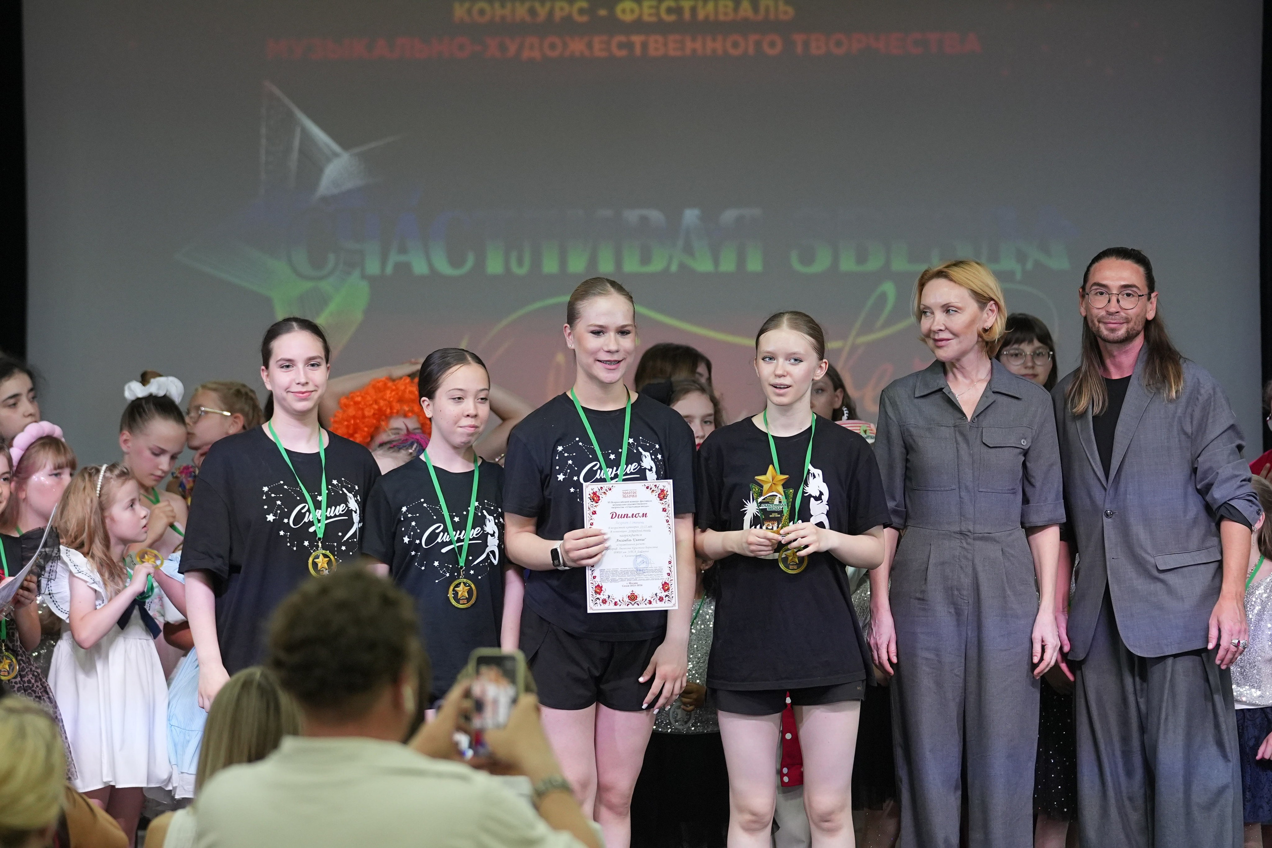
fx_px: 6395
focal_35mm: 181
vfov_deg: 7.6
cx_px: 636
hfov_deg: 11.4
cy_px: 424
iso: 1600
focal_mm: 121
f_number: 2.8
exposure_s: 1/400
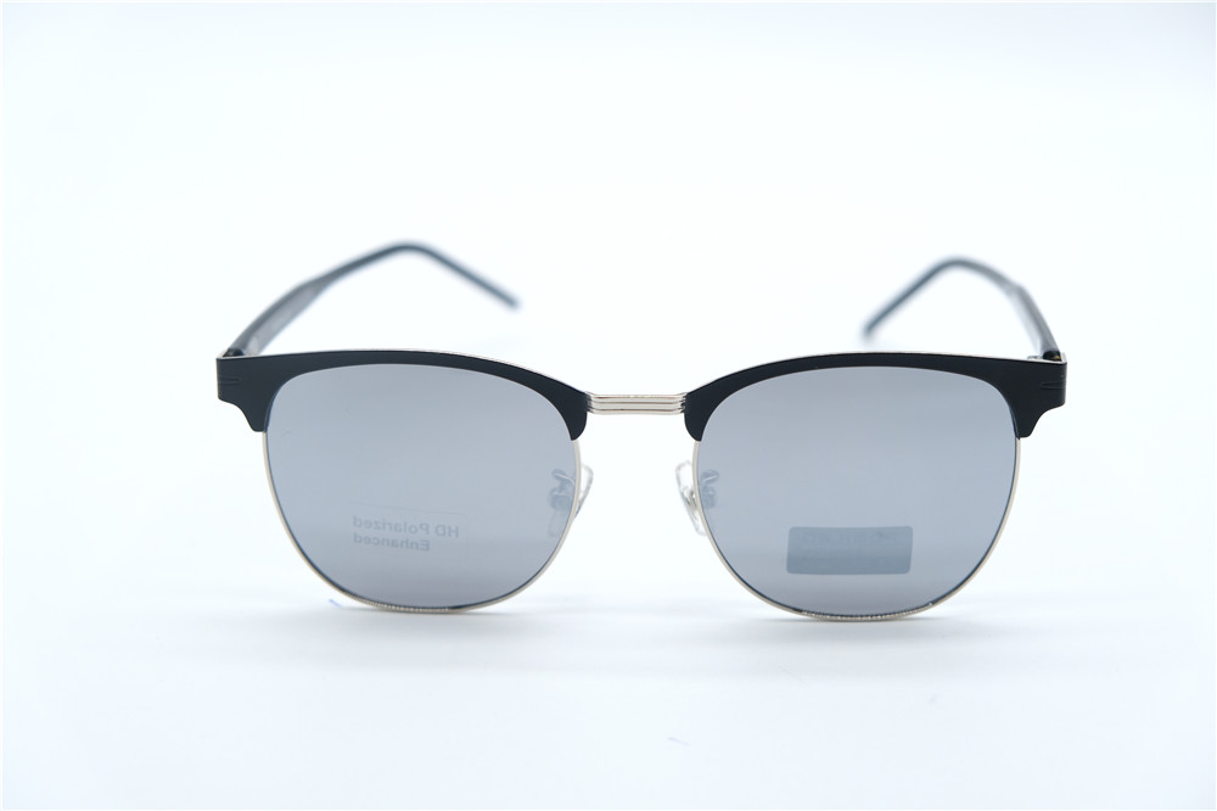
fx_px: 1892
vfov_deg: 24.2
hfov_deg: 35.7
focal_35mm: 56
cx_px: 608
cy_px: 406
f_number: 3.6
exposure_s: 1/1000
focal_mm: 37.4
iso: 500
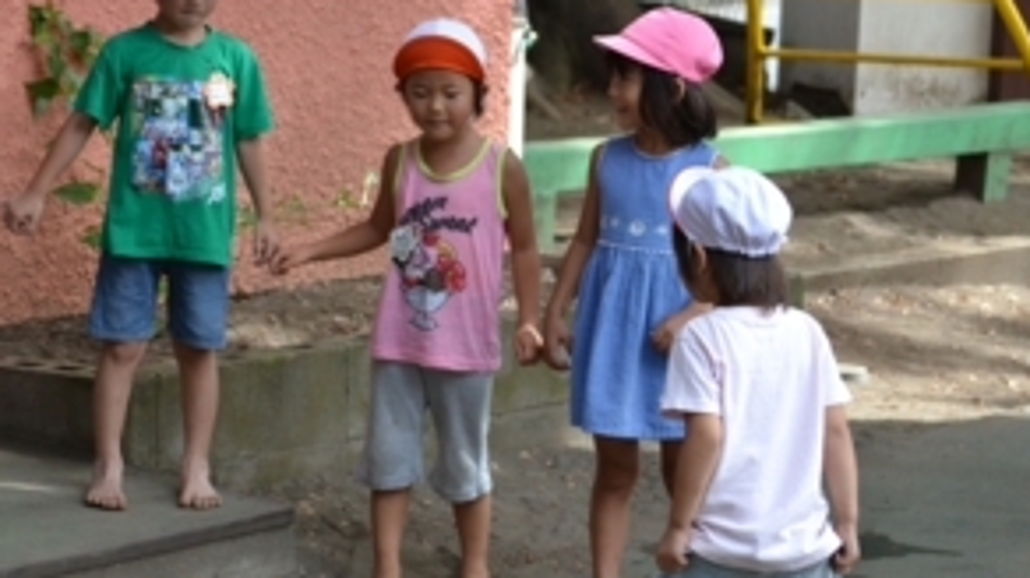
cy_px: 298
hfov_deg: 13.3
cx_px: 427
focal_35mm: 162
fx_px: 4415
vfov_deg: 7.5
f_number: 5.6
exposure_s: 1/125
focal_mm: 75
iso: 160
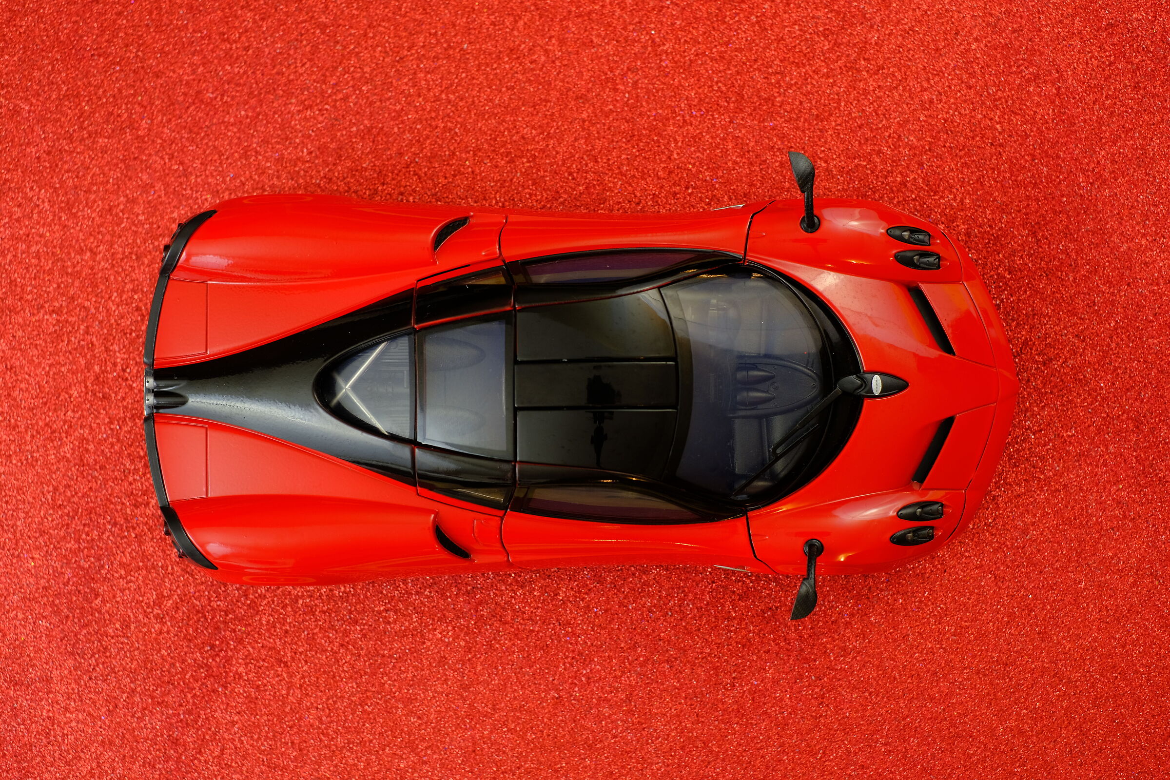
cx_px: 585
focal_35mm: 53
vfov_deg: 25.5
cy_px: 390
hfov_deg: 37.5
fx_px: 1722
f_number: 4
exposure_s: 1/20
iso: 160
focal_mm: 35
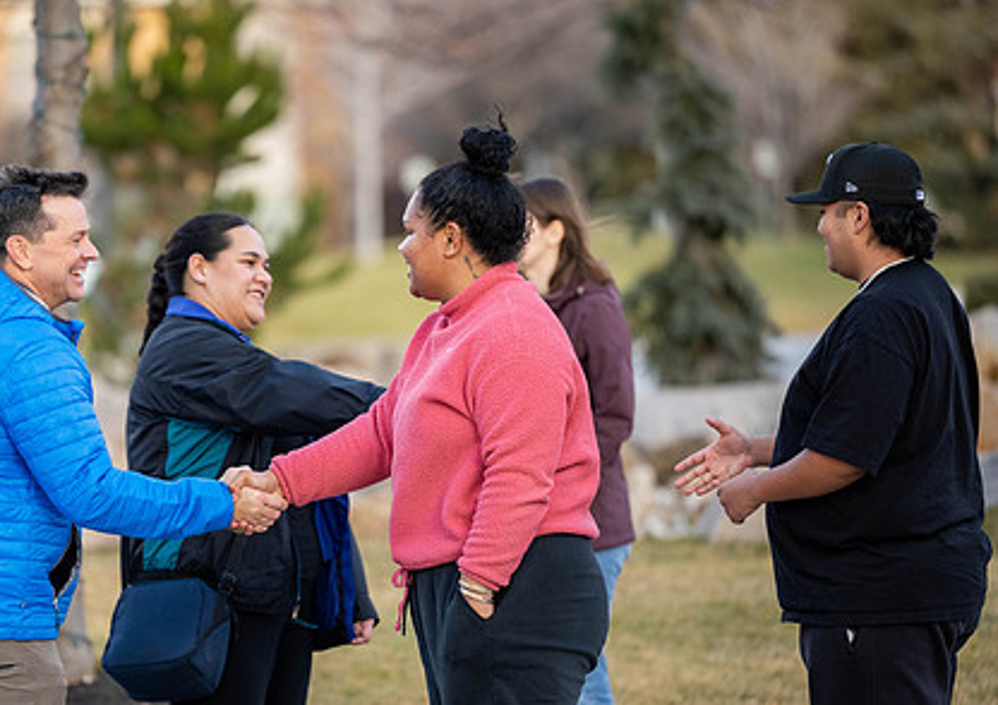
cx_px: 367
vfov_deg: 4.8
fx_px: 8445
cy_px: 384
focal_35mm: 299
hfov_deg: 6.8
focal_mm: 200
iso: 400
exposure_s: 1/1250
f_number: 2.8
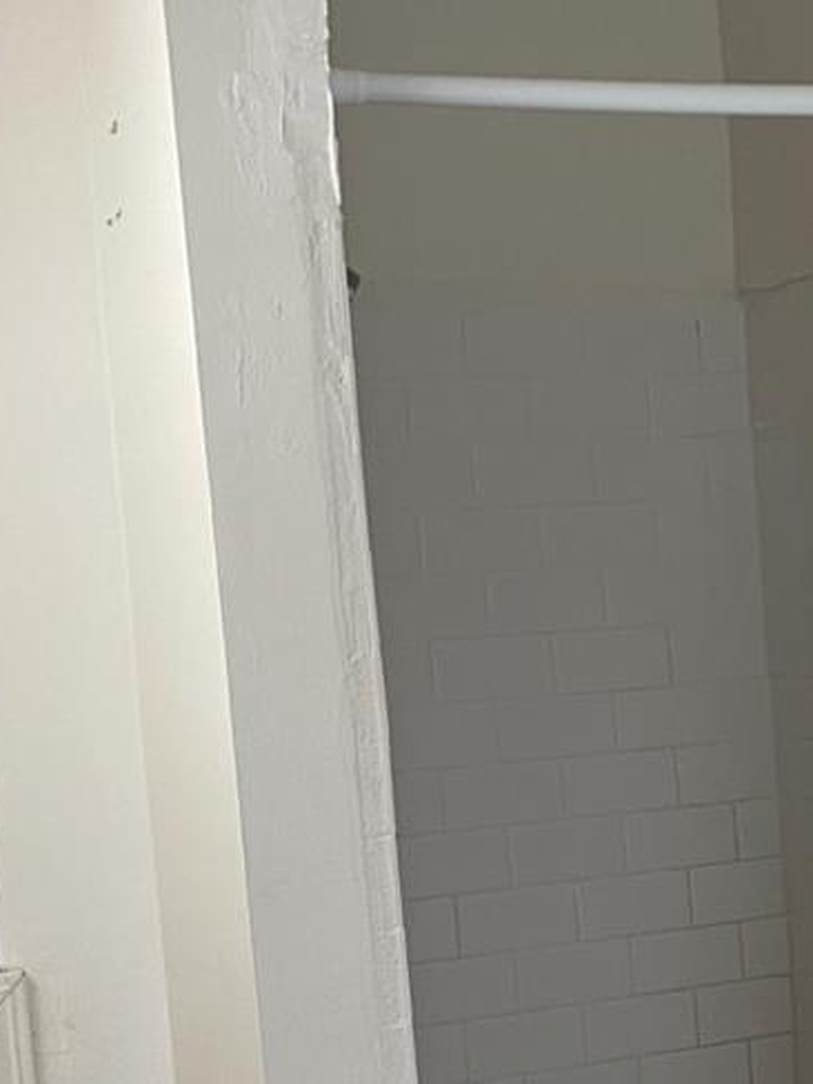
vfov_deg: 24.1
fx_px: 2505
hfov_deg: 17.9
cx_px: 863
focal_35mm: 80
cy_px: 849
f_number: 1.6
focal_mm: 5.1
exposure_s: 1/82
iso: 125
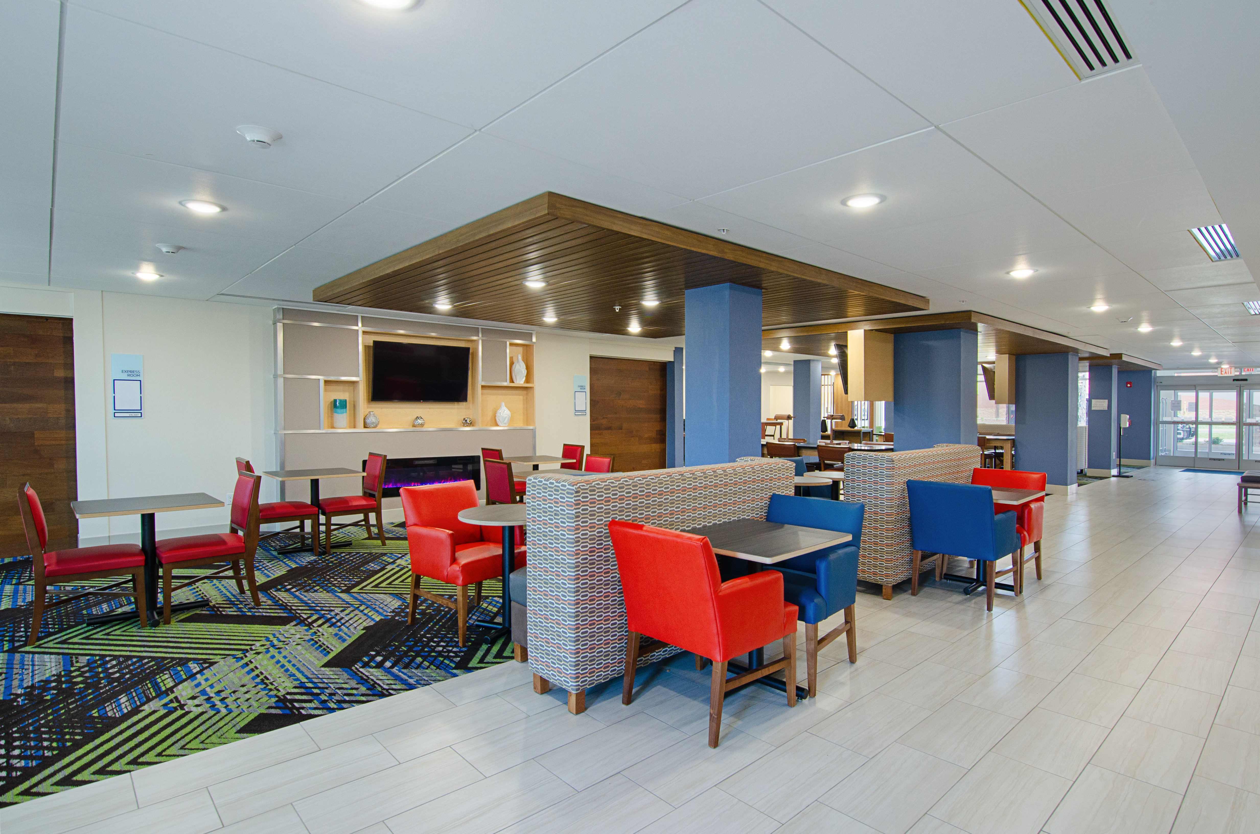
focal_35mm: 18
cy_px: 417
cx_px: 630
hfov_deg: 90.1
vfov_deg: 67.1
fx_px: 629
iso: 200
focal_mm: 12
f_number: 7.1
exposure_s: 2.5
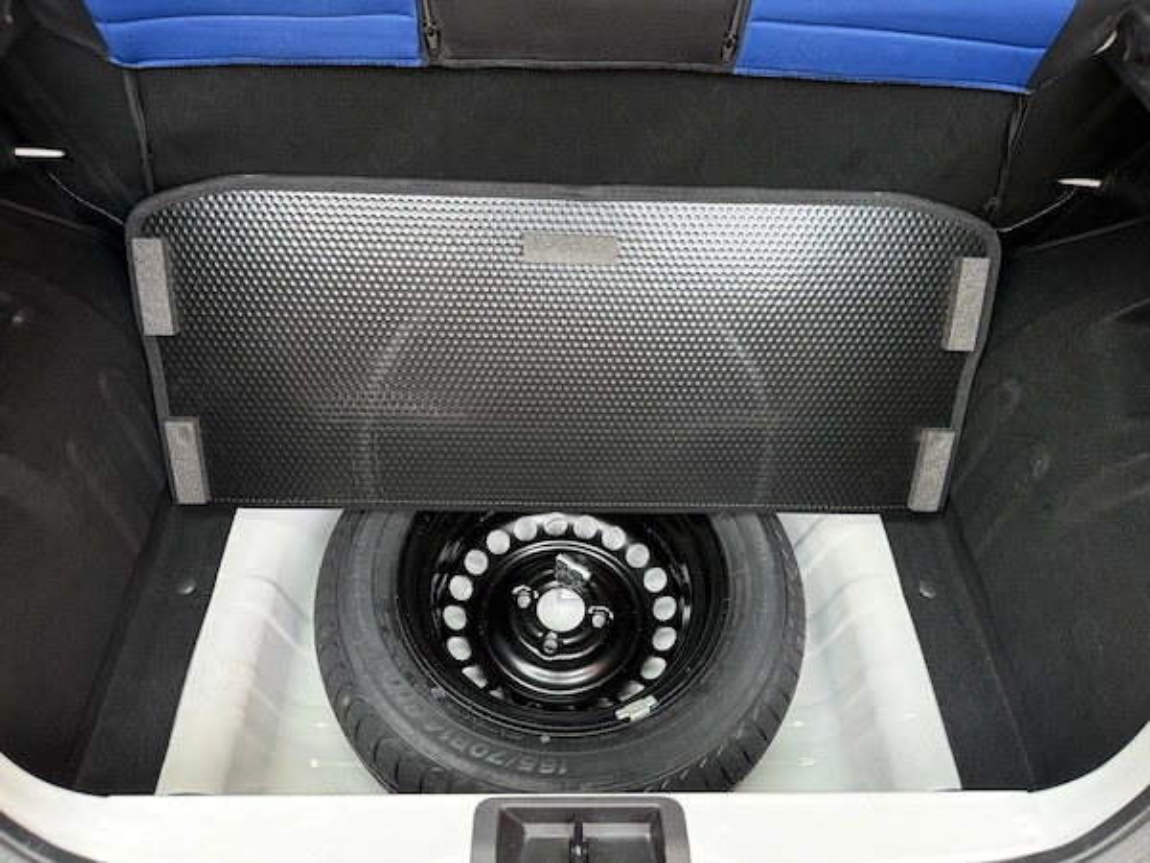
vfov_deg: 56.8
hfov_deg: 71.6
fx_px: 797
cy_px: 432
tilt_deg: -50.3
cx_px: 575
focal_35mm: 24
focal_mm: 6.76
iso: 125
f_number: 1.78
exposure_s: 1/168
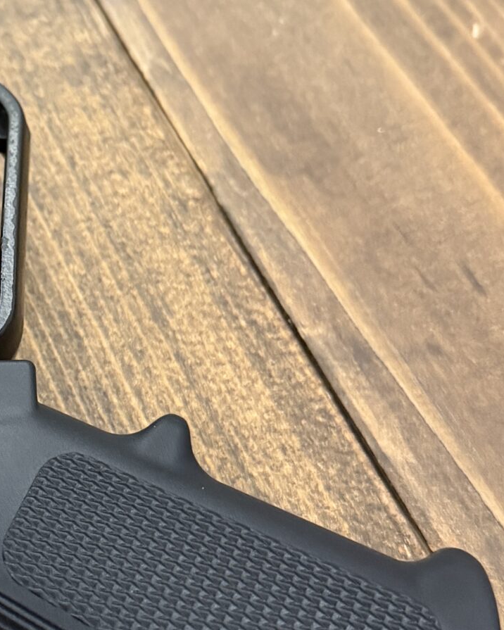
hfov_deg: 21.9
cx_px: -7
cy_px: 270
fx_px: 1249
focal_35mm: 67
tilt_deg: -53.6
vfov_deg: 28.3
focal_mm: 6.76
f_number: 1.78
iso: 800
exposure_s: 1/56
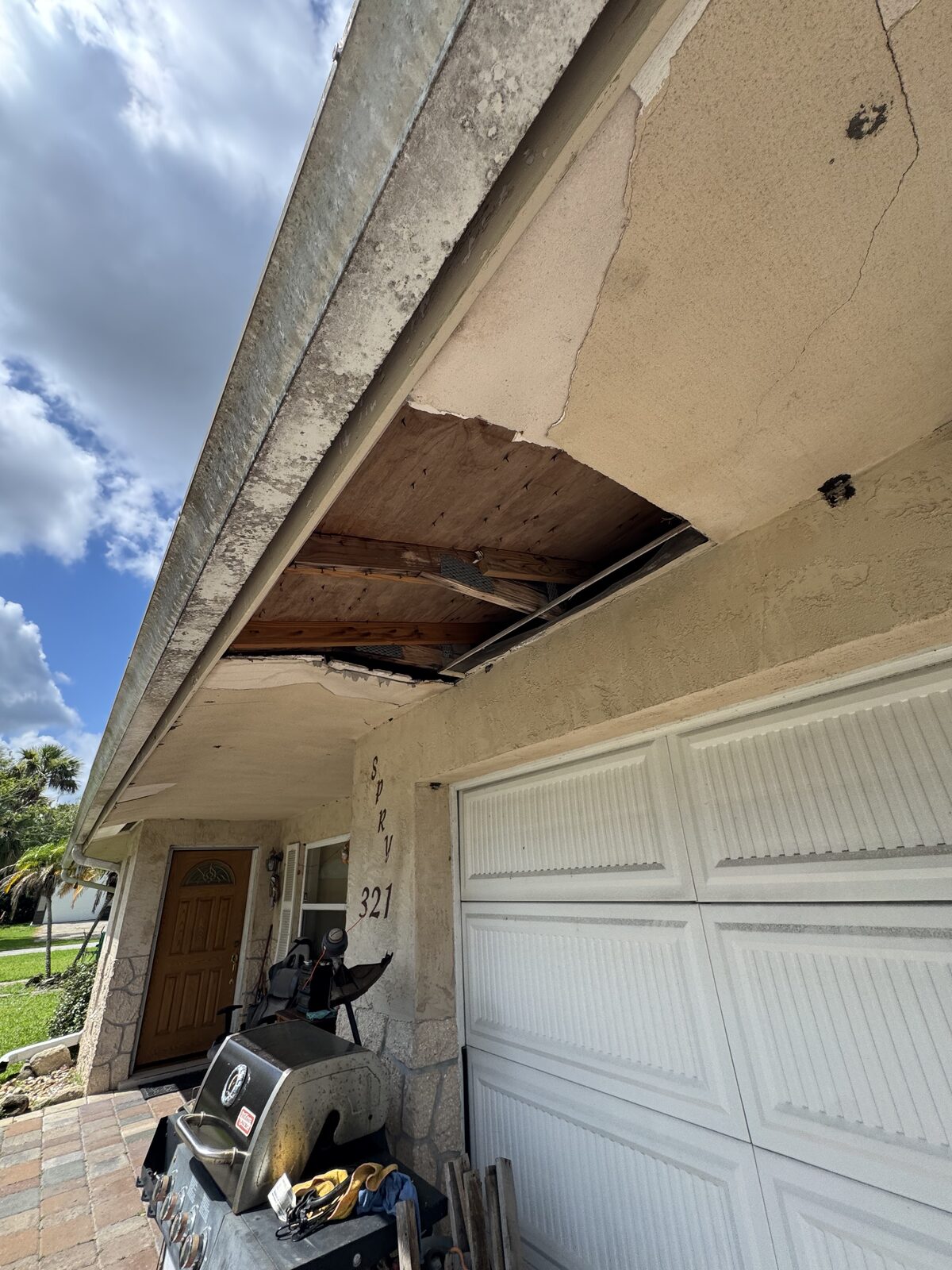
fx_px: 513
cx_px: 476
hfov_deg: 85.7
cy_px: 635
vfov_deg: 102.1
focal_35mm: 14
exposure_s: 1/625
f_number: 2.2
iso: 40
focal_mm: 2.22
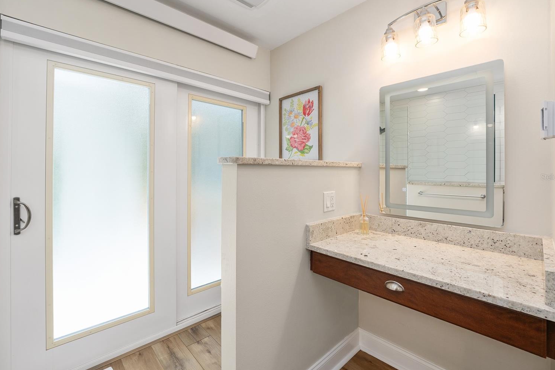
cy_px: 177
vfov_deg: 77.3
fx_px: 231
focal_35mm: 15
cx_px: 277
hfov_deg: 100.4
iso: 500
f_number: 8
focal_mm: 14
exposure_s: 1/25
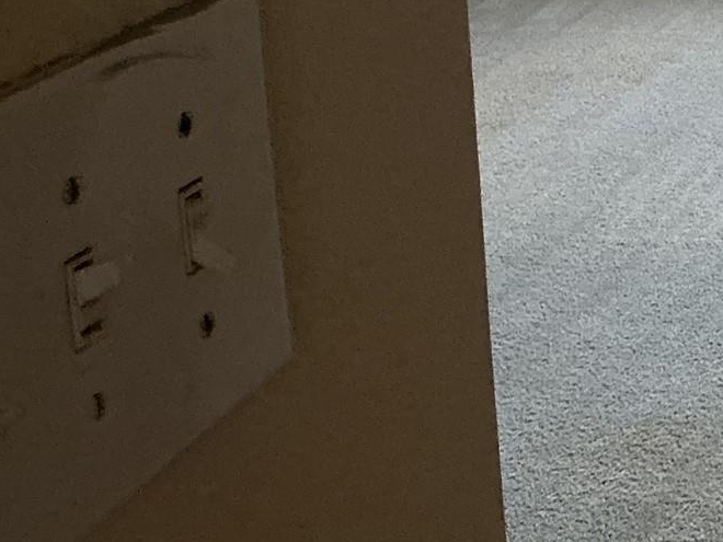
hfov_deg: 19.0
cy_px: -231
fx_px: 1880
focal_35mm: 90
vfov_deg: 15.4
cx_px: 1092
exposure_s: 1/60
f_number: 1.8
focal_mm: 3
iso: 125
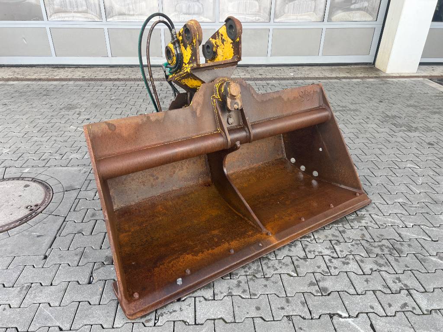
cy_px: 166
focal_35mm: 26
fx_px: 333
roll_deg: -0.5
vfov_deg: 53.1
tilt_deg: -29.7
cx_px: 222
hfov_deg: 67.3
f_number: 1.5
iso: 50
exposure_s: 1/594
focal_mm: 5.7
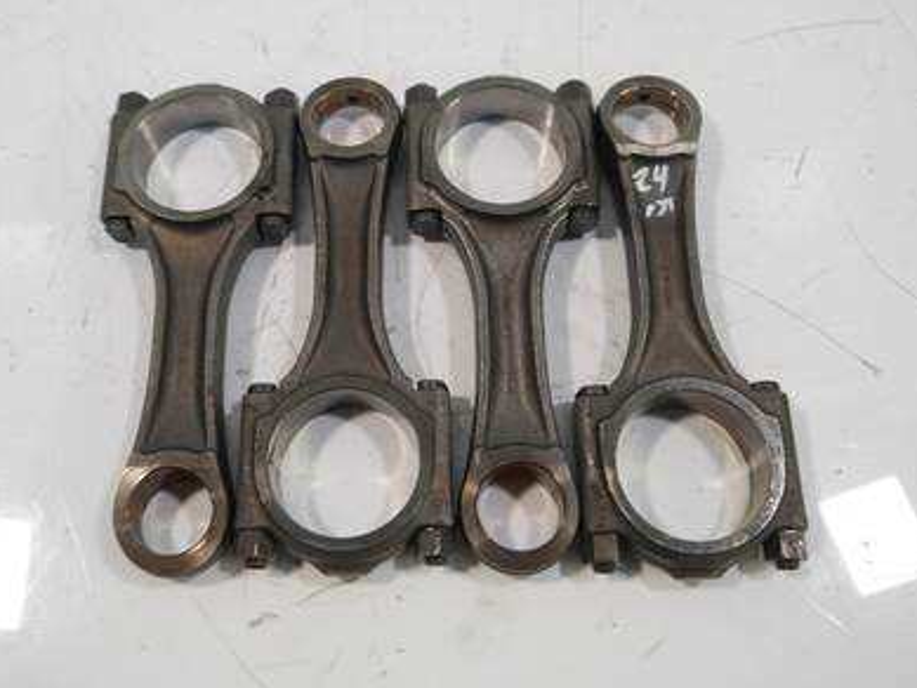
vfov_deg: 38.7
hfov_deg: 50.0
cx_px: 405
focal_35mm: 37
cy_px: 325
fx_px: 980
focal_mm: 15
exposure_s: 1/60
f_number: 3.5
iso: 400
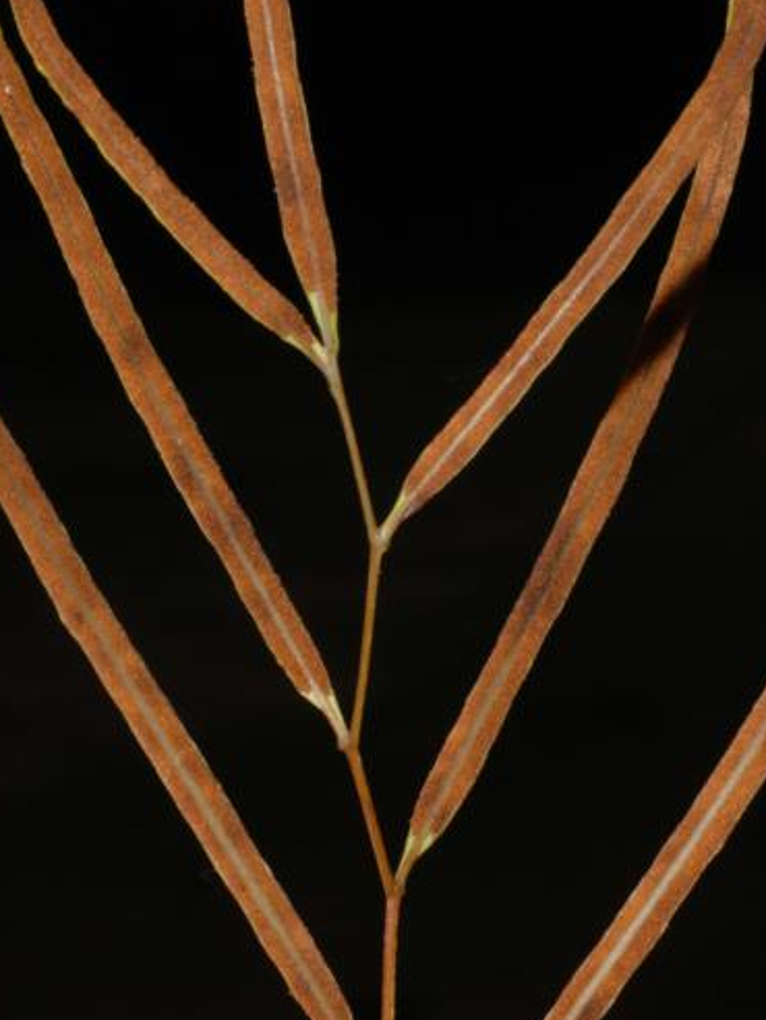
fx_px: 3628
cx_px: 362
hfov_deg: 12.1
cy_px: 579
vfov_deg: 16.0
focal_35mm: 123
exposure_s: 1/60
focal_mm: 70
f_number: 22
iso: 200
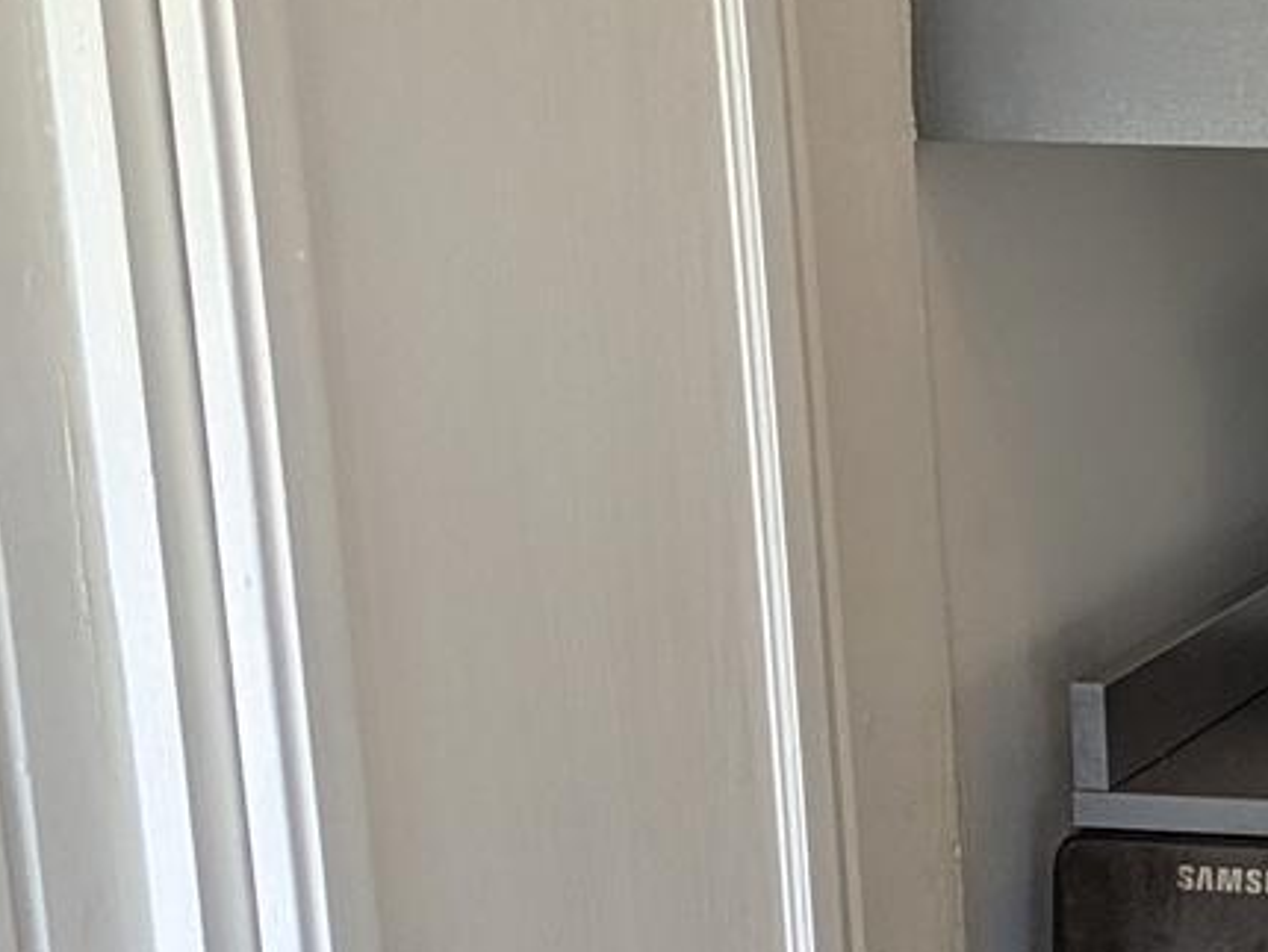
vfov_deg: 12.4
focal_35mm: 119
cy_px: 781
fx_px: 4361
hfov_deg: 15.1
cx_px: 2021
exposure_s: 1/24
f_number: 1.89
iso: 47
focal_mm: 5.43
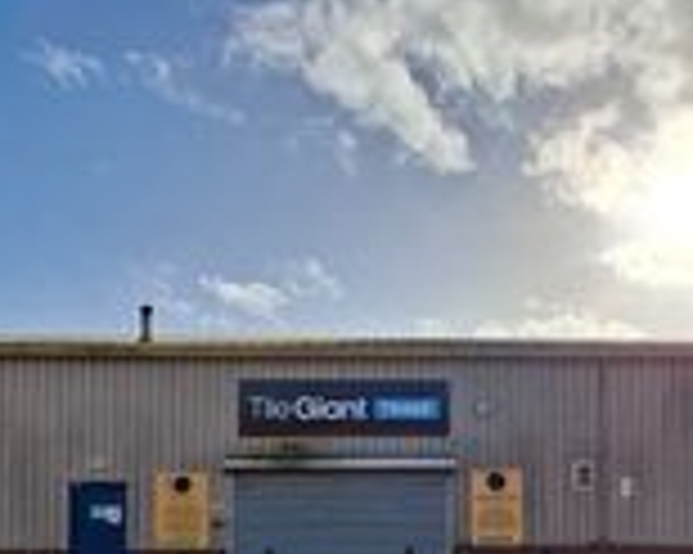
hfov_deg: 54.2
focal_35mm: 33
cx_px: 369
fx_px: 676
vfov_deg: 41.3
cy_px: 491
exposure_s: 1/2604
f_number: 2.2
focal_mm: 1.74
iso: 40
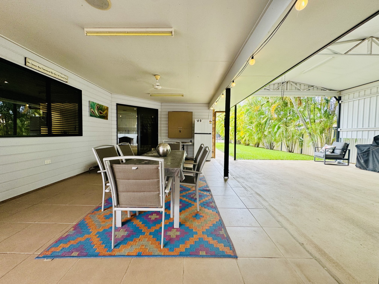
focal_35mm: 14
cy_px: 142
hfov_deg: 102.1
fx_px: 153
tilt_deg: -2.5
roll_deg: +0.4
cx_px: 190
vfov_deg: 85.7
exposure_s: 1/99
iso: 80
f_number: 2.2
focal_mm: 2.22
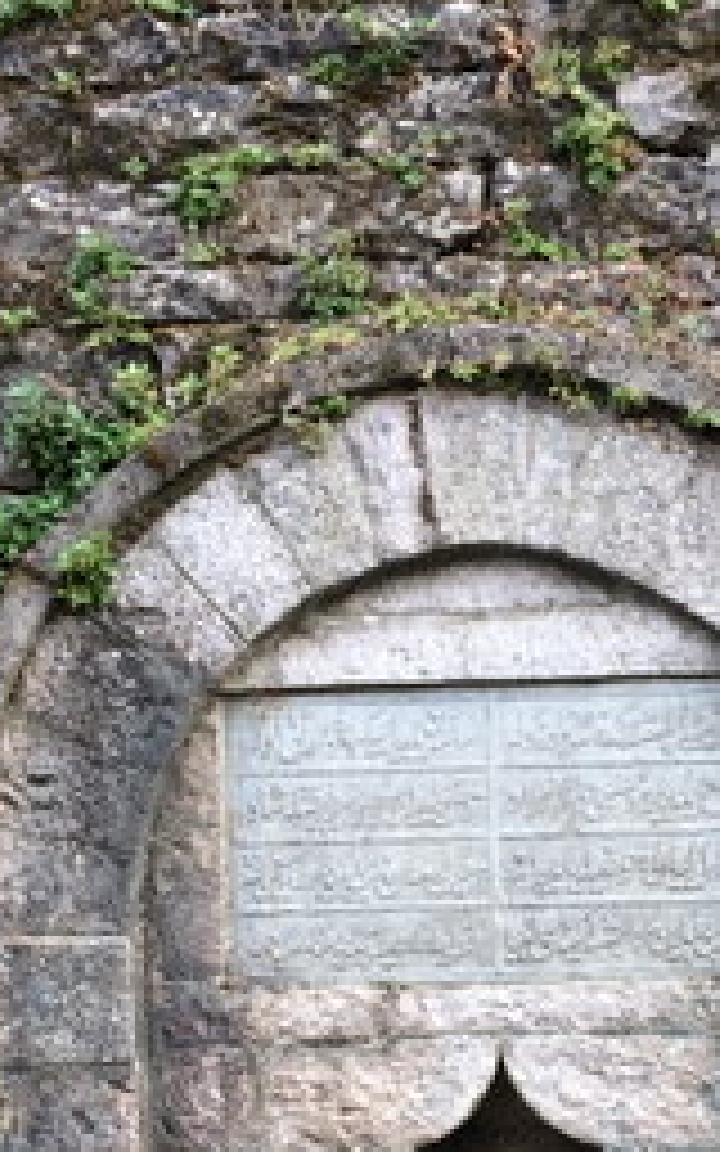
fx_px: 2009
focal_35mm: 64
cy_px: 902
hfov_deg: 20.2
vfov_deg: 31.3
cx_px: 544
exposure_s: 1/100
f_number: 2.2
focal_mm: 4.15
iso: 40
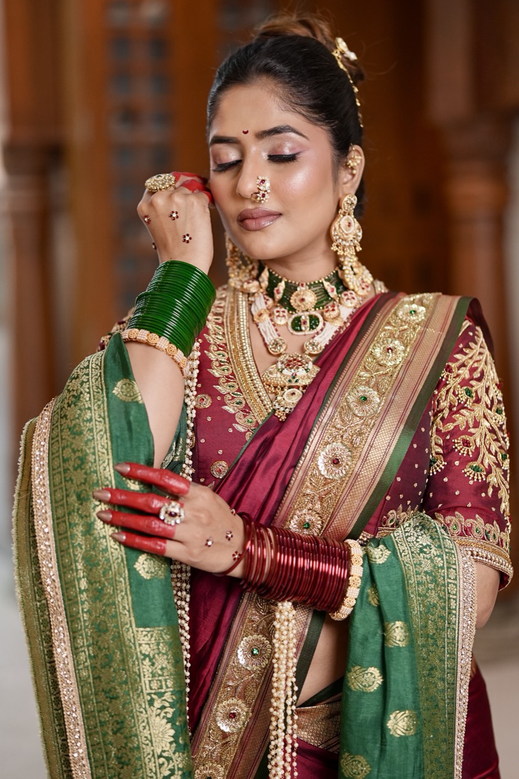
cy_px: 390
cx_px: 260
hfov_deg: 18.2
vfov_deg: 27.0
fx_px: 1622
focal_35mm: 75
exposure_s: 1/320
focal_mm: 50
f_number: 1.4
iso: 400
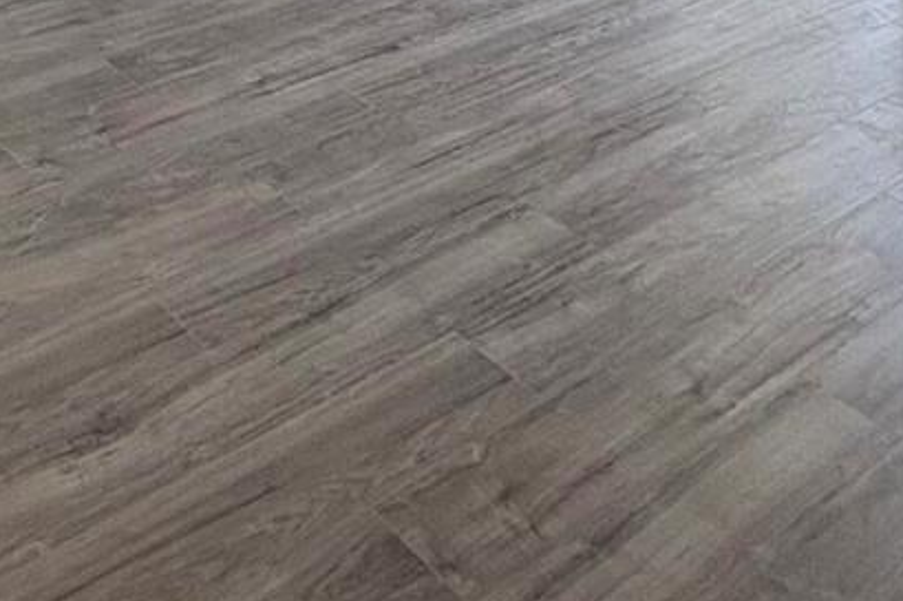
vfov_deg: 18.3
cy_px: -504
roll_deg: +0.2
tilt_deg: -3.7
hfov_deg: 34.6
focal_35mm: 57
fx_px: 1429
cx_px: 276
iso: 160
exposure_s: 1/99
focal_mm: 2.22
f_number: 2.2
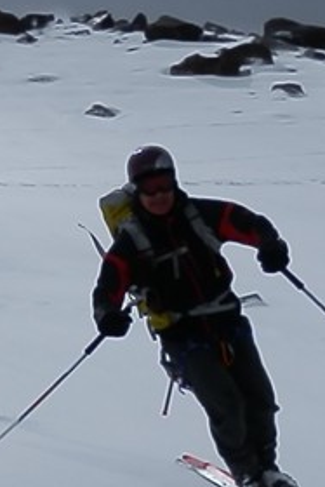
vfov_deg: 22.9
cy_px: 261
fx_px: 1204
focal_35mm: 89
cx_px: 40
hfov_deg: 15.2
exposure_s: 1/640
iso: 80
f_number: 9.4
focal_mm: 5.5
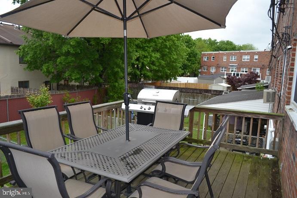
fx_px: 223
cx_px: 148
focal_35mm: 27
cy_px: 99
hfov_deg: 67.4
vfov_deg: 47.9
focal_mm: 18
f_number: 3.5
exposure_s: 1/125
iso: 100
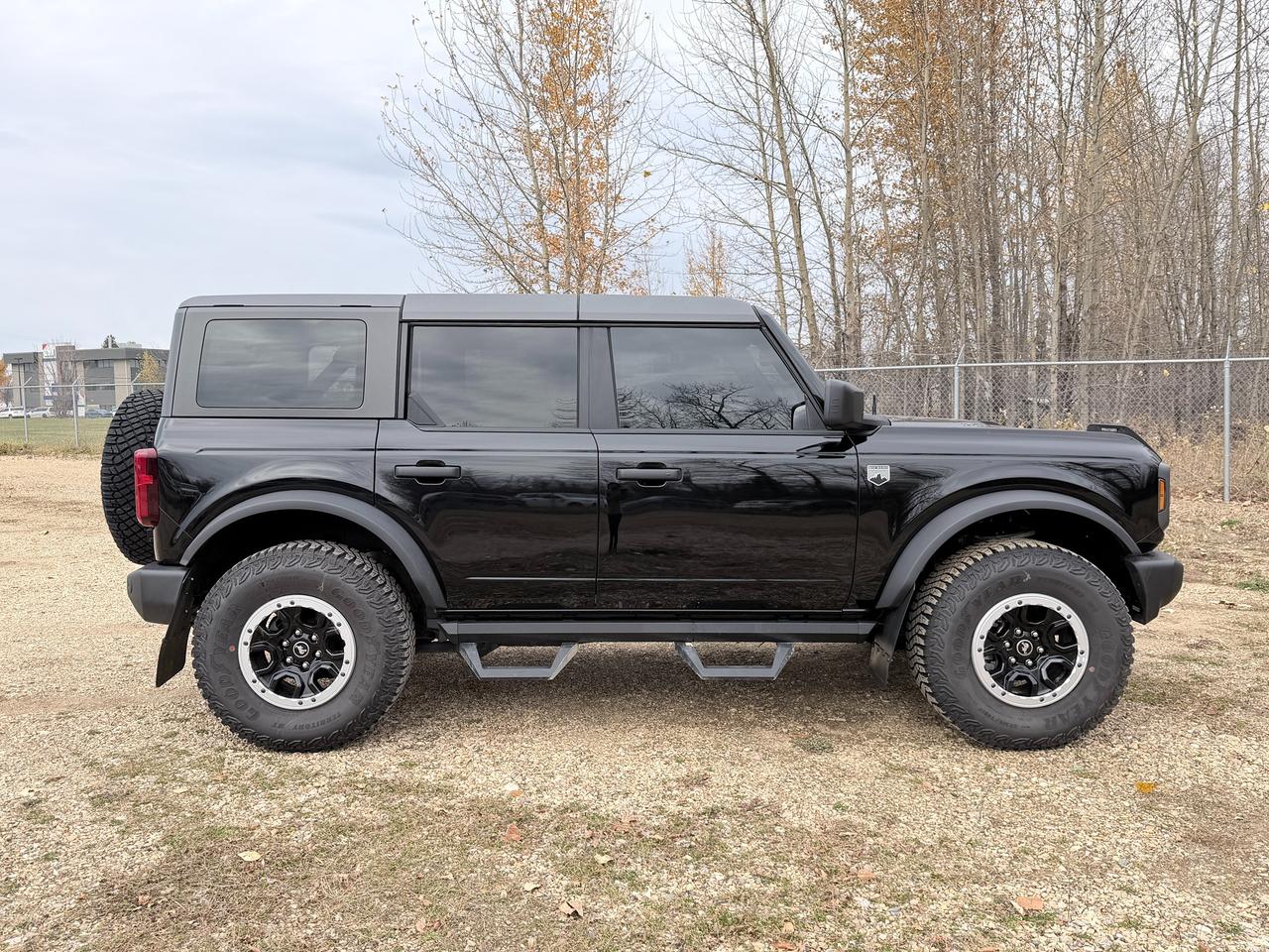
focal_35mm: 24
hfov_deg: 71.6
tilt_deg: -4.8
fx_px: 880
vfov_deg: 56.8
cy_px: 476
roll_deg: +0.6
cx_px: 634
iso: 80
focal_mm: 6.76
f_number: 1.78
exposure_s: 1/374
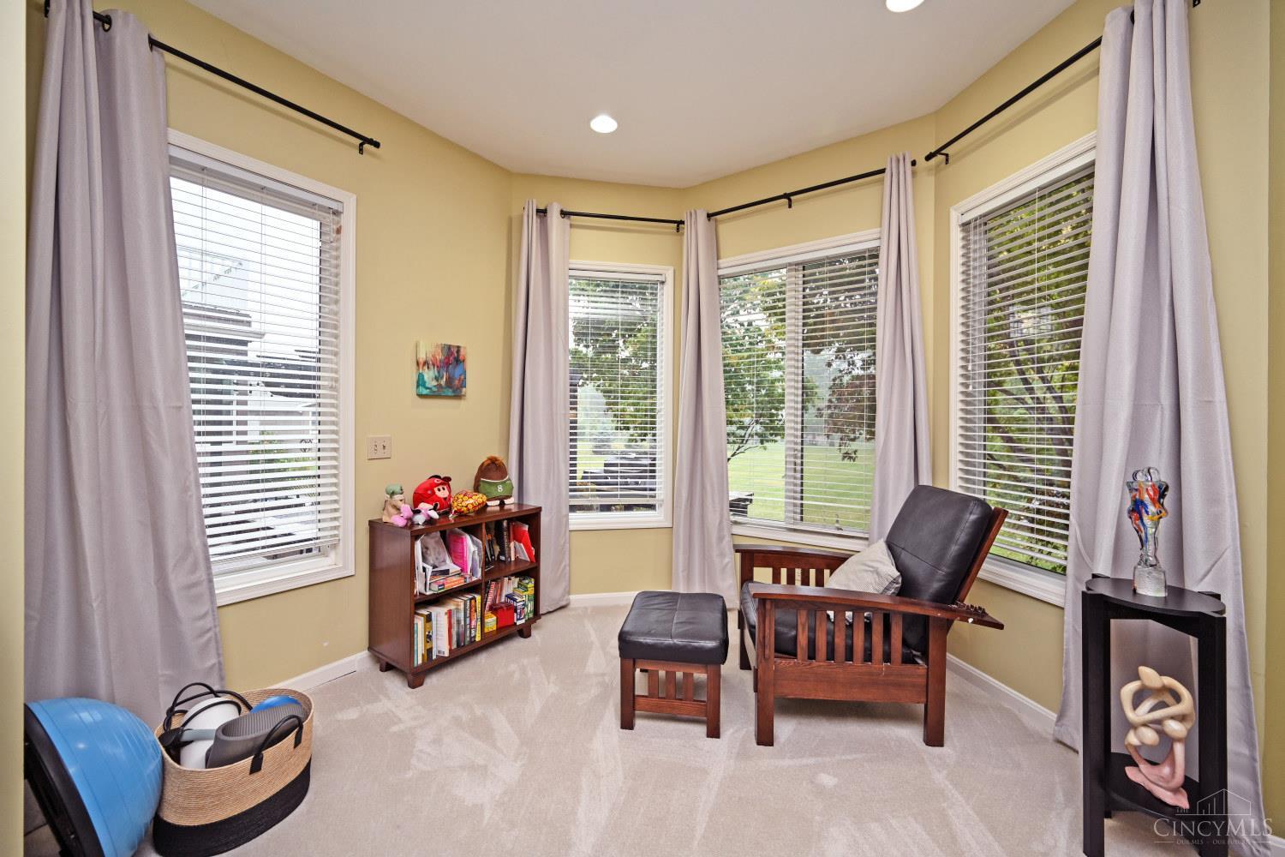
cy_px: 428
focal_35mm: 14
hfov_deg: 104.3
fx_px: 500
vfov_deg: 81.2
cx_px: 642
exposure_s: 1/60
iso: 250
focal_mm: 14
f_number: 4
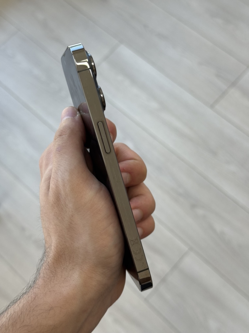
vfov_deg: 39.7
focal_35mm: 48
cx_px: 124
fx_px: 460
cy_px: 166
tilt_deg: -67.0
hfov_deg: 30.3
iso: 50
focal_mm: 6.76
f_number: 1.78
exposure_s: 1/155
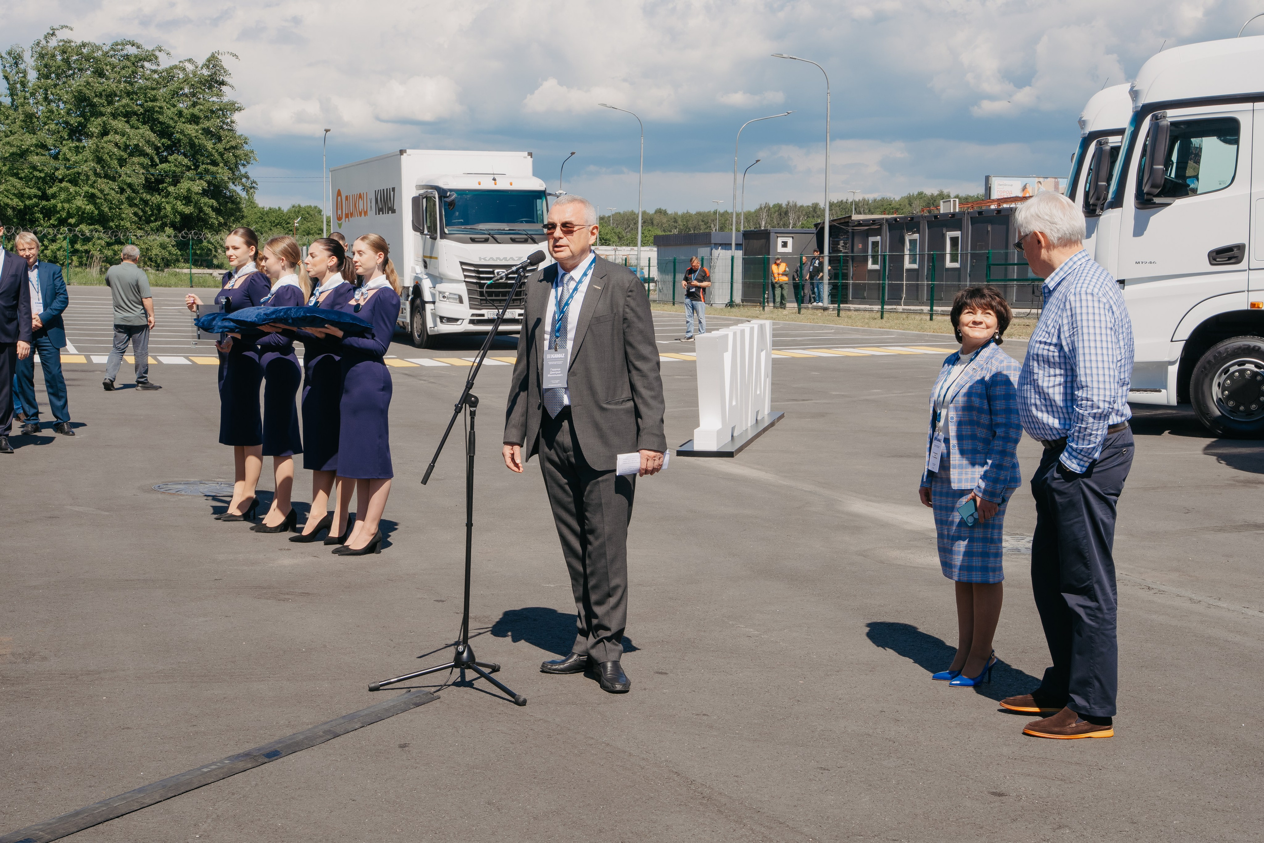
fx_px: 1791
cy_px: 422
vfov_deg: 26.5
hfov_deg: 38.9
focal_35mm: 51
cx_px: 632
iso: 160
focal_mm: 51
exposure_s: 1/125
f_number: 14
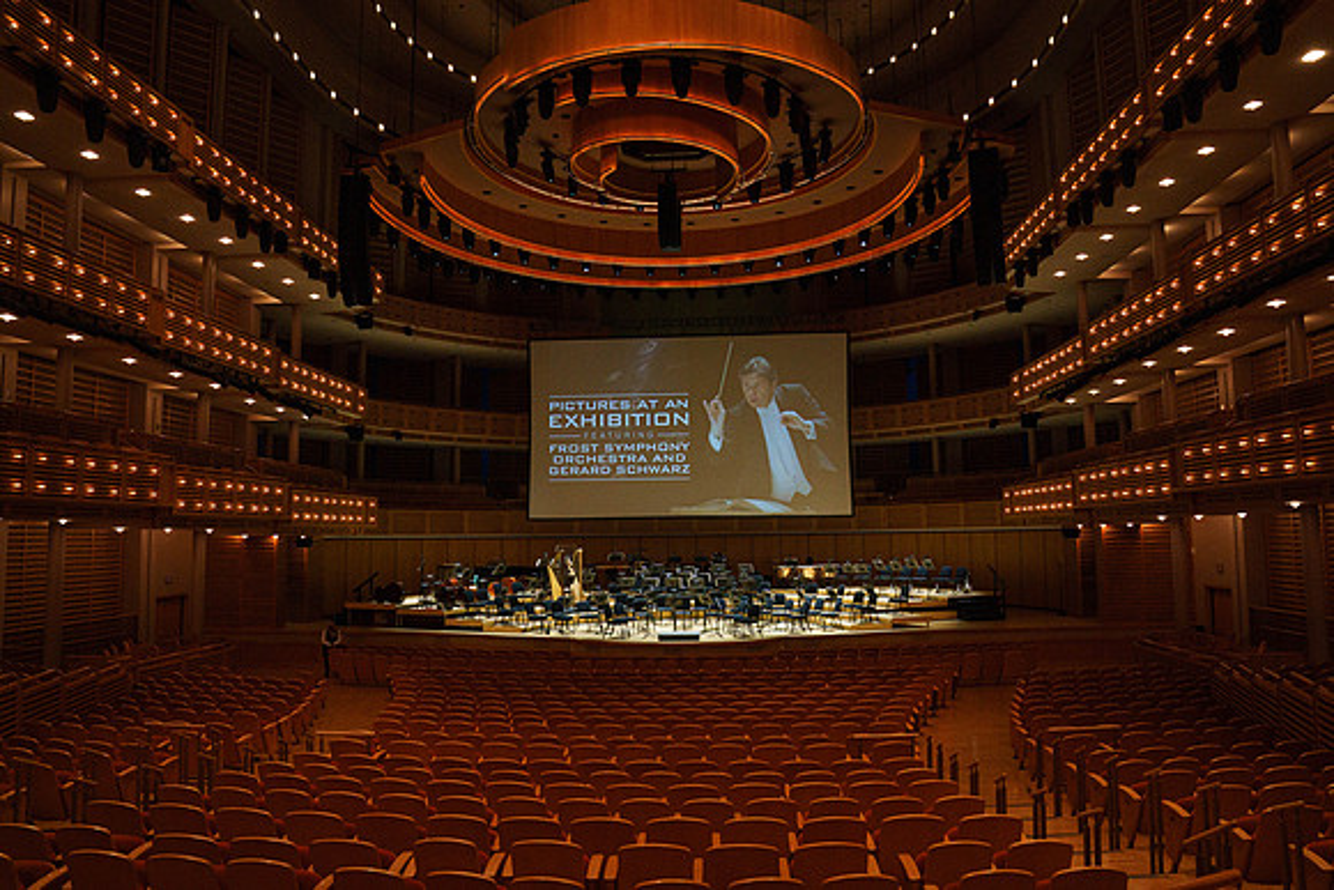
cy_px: 445
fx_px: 910
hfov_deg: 72.5
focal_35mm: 25
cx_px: 667
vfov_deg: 52.1
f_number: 7.1
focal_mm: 24
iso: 3200
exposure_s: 1/200
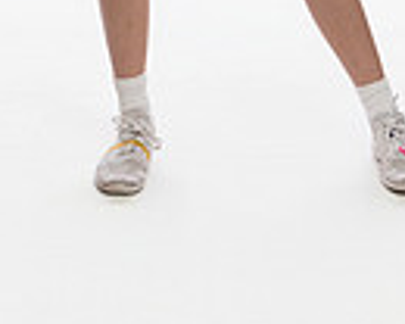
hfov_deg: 11.9
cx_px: 140
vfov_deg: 8.9
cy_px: -358
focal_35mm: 162
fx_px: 1942
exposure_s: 1/250
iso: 640
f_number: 5.6
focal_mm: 50
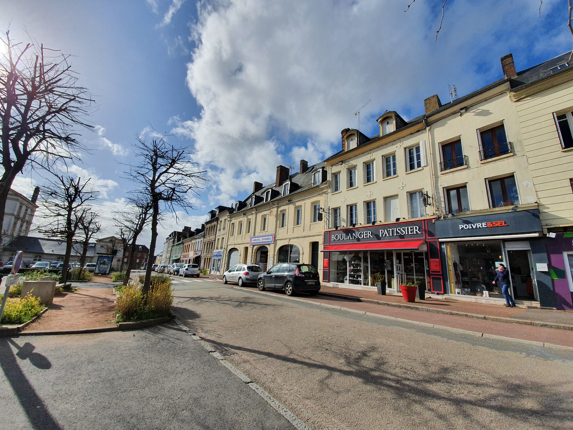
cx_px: 286
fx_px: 215
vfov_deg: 89.9
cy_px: 215
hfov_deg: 106.2
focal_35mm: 13
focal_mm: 1.8
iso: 50
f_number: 2.2
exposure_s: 1/2600
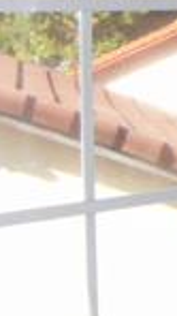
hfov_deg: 6.8
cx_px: 405
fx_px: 1422
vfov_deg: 12.7
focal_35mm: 170
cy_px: 143
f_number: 2.8
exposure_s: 1/500
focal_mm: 4.7
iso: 160
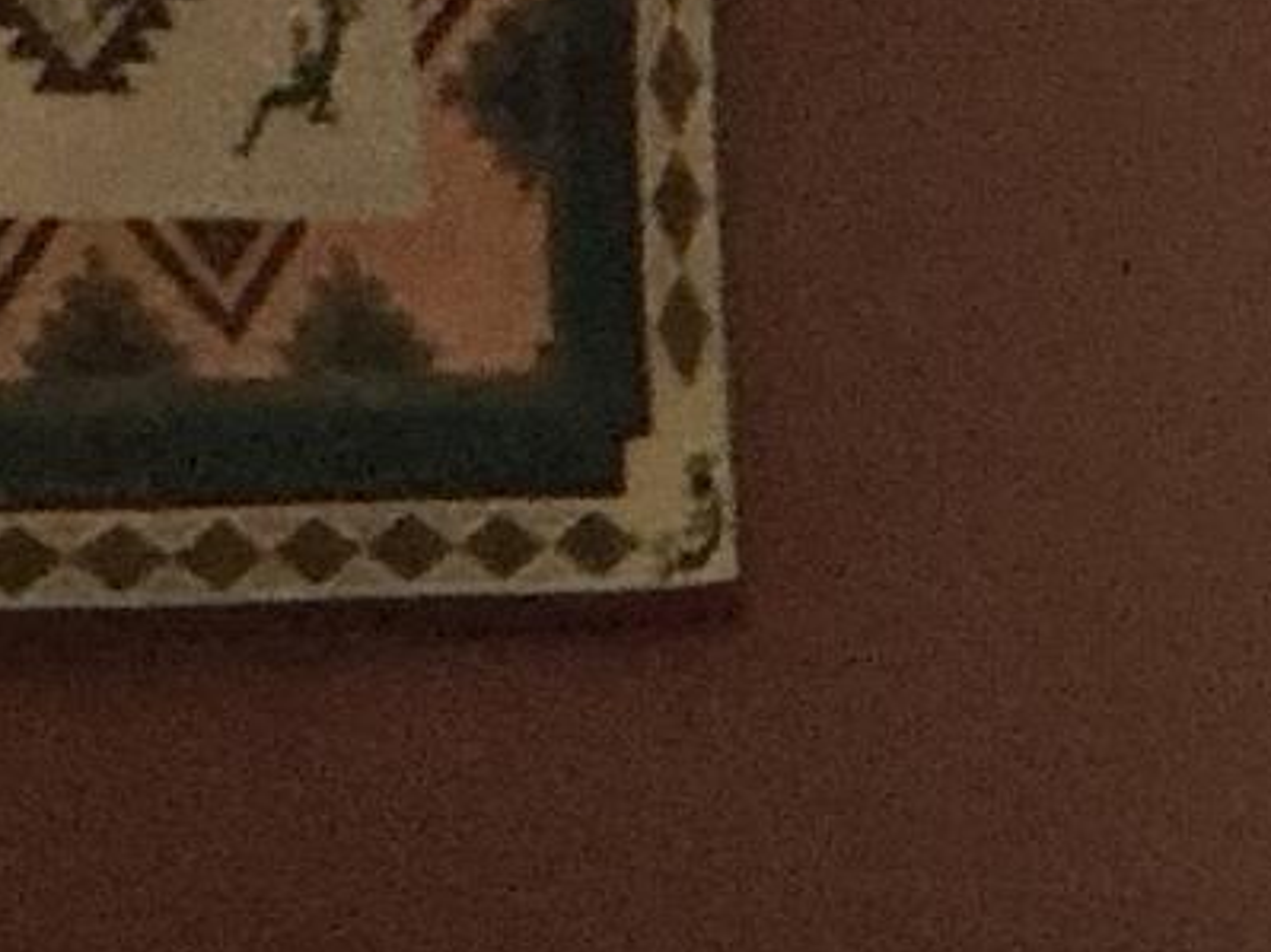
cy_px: 2054
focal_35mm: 218
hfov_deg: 8.8
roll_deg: +1.0
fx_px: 8002
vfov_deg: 6.6
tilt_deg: -12.4
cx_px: 2147
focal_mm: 3
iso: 500
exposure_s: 1/20
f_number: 1.8
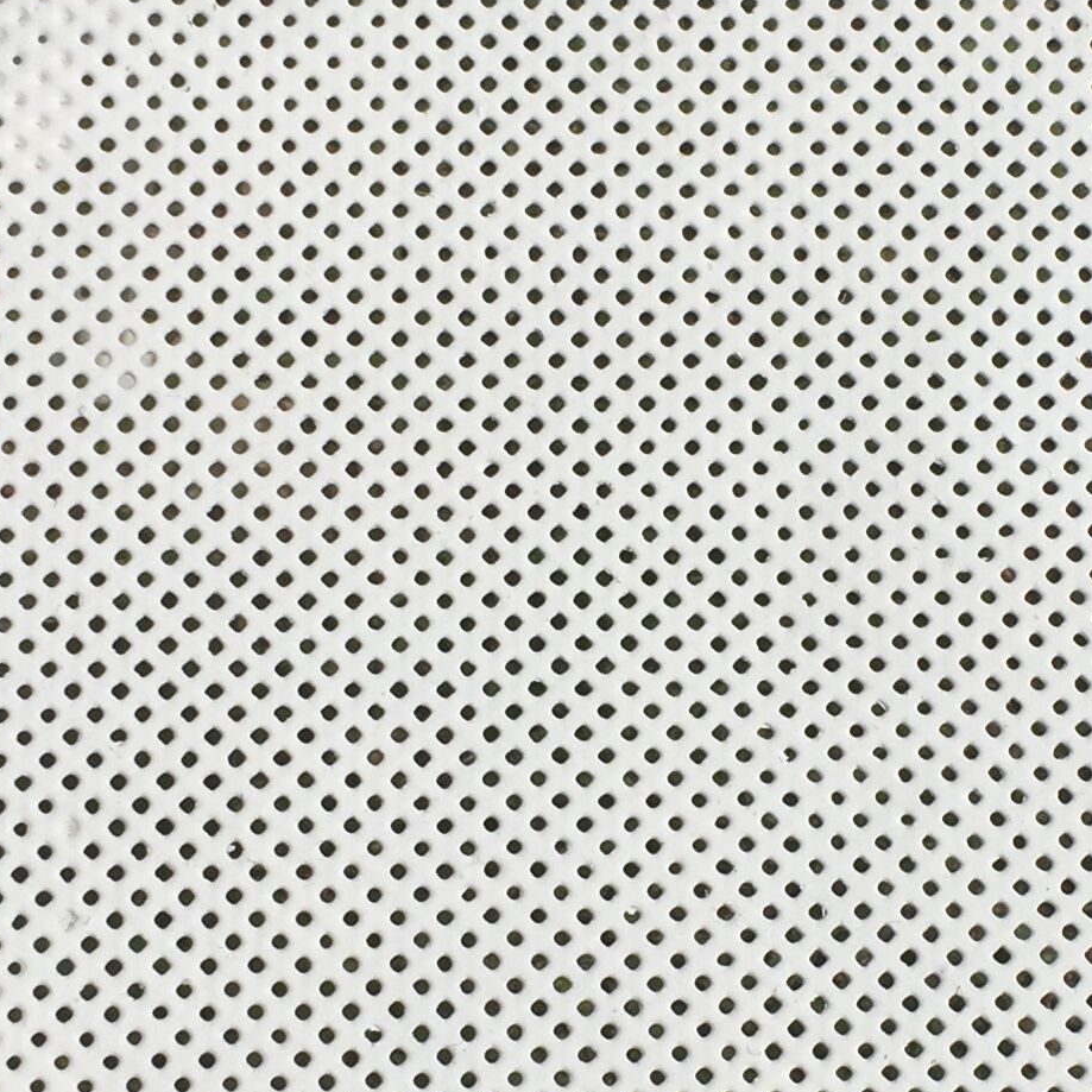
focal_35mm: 91
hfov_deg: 19.0
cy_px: 635
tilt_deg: -76.8
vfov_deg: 19.1
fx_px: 3248
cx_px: 781
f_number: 2.2
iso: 32
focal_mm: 4.15
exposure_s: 1/3597
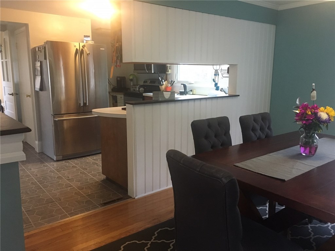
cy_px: 126
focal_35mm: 29
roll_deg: +0.2
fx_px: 281
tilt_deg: -9.8
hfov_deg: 61.7
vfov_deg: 48.2
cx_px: 168
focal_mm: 4.15
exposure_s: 1/30
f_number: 2.2
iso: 250
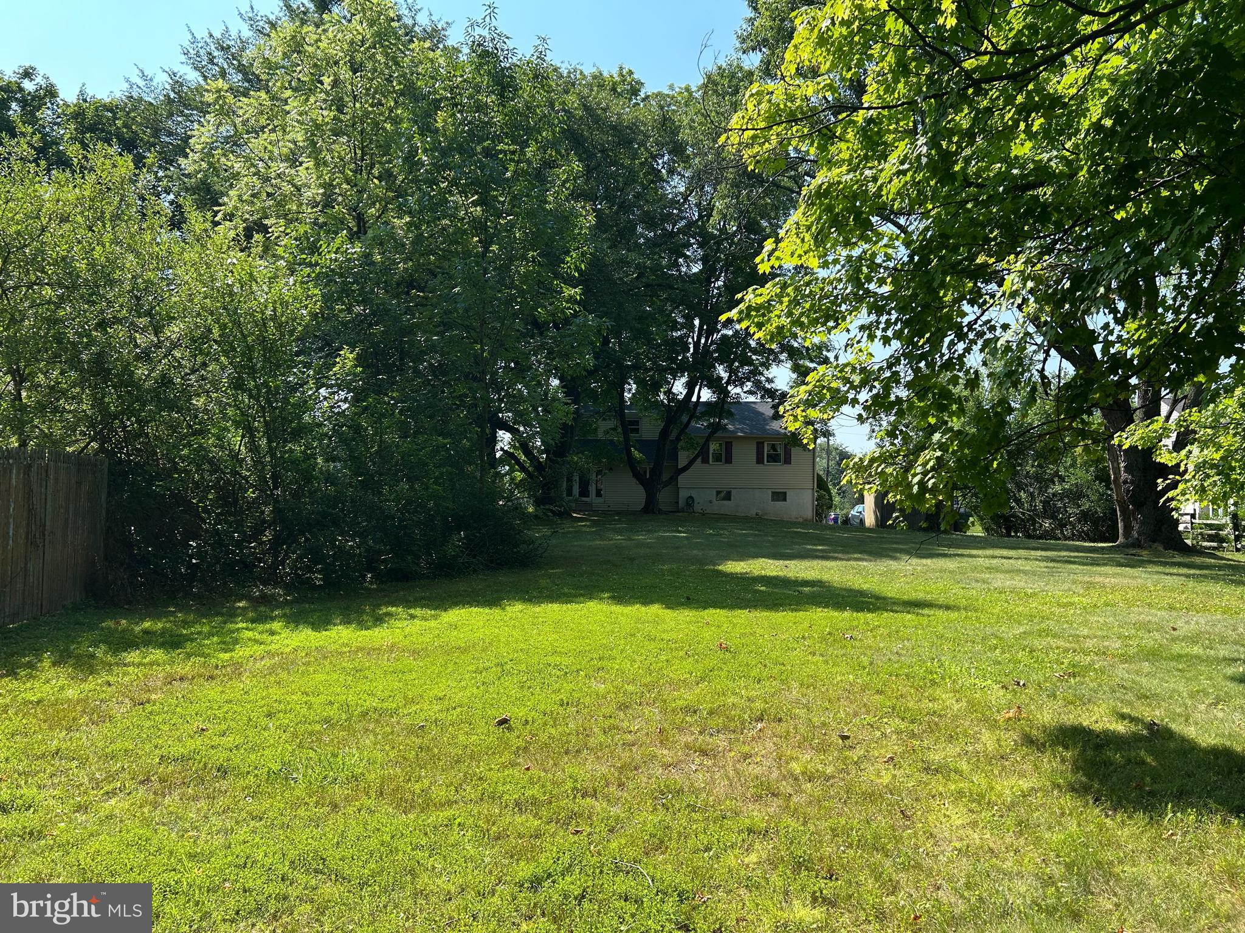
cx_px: 622
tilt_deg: +2.5
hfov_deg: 67.3
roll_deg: -1.3
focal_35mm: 26
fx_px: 935
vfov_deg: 53.1
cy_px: 466
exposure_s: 1/1412
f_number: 1.5
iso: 50
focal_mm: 5.7
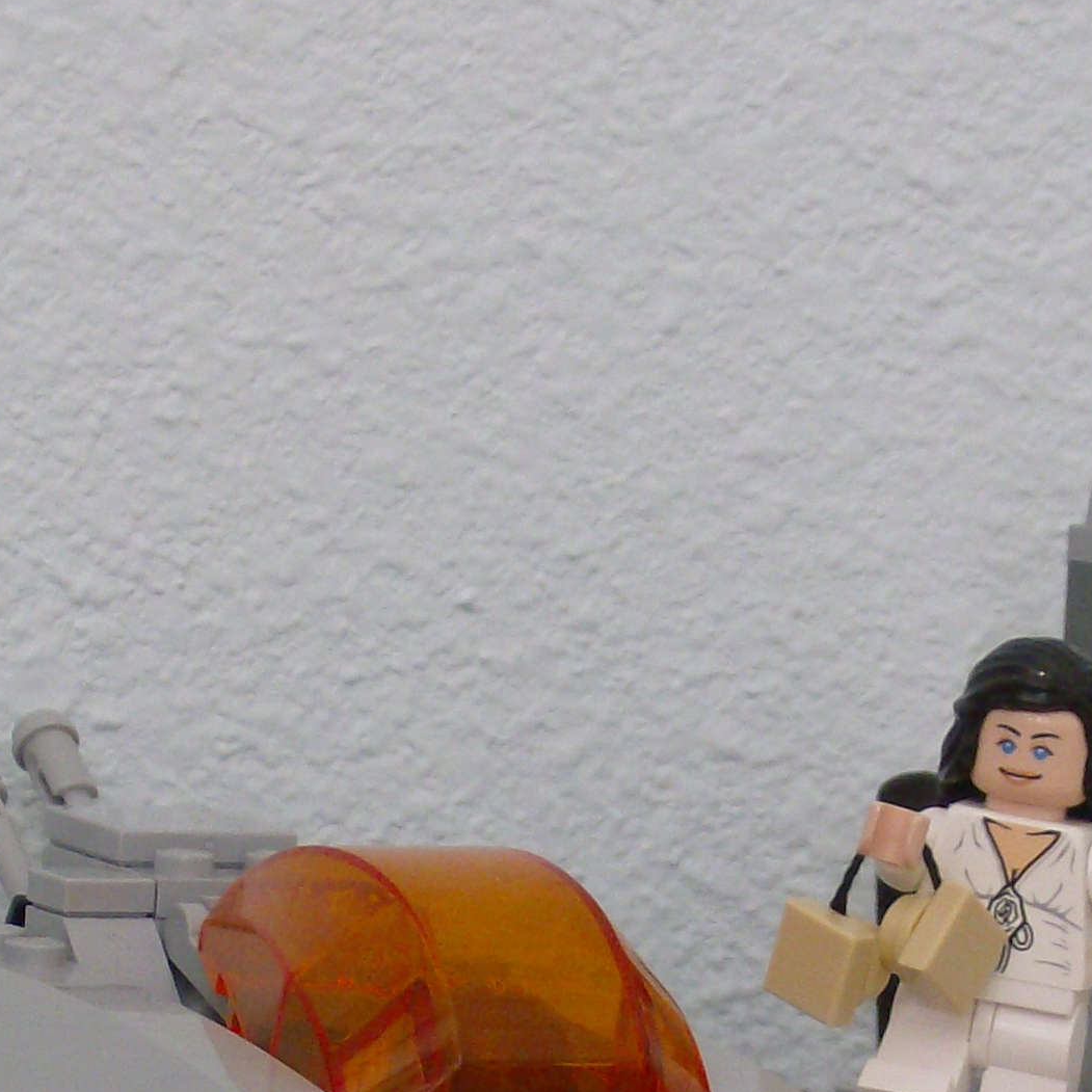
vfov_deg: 6.8
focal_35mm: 256
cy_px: 1129
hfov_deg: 6.8
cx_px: 935
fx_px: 9137
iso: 200
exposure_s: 1/11.5
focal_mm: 16.6
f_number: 4.6
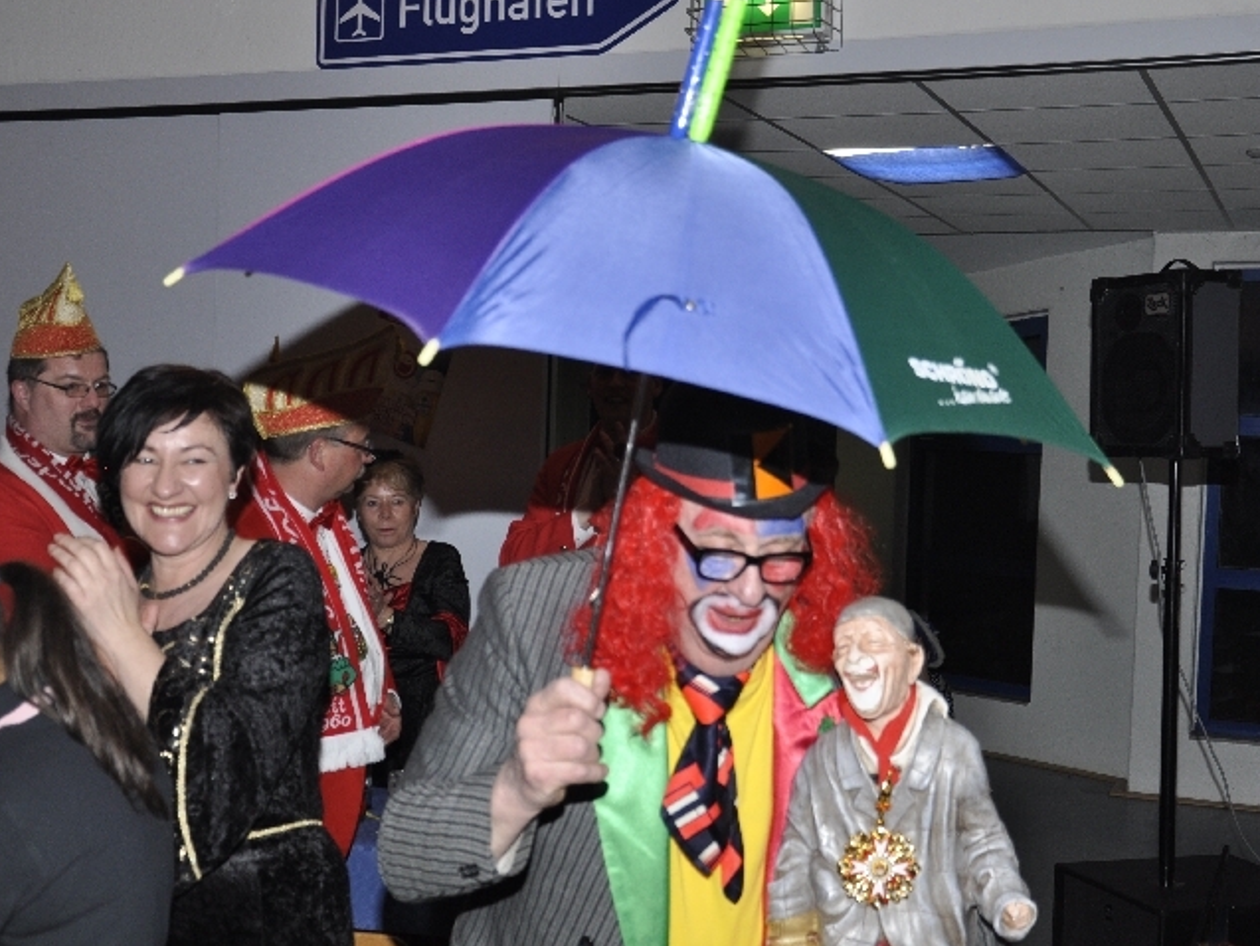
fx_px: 1711
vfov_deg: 30.9
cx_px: 635
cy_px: 521
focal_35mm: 47
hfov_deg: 40.4
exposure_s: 1/60
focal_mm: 26
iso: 400
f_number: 5
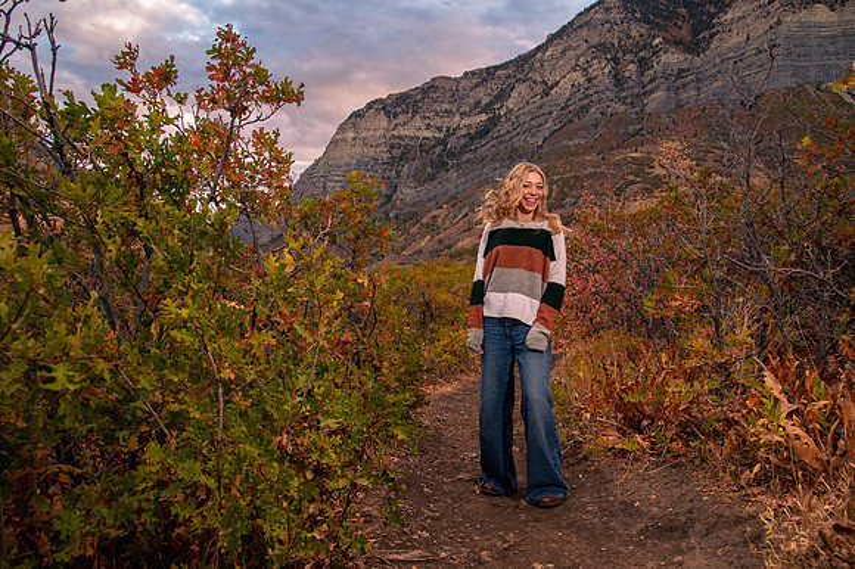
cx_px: 425
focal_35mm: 25
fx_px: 604
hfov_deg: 70.6
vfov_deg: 50.4
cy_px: 270
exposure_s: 1/160
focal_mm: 24
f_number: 5.6
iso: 1250
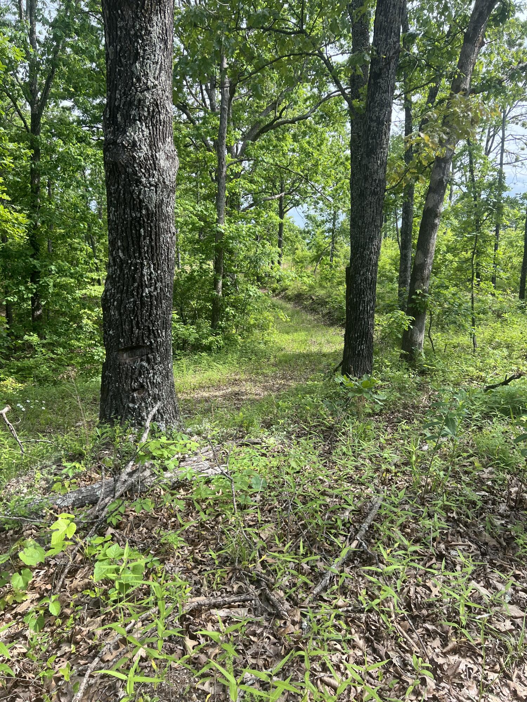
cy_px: 351
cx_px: 264
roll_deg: -1.0
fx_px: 528
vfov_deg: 67.3
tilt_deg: -7.3
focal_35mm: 26
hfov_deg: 53.1
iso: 50
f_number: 1.5
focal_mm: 5.7
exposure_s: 1/803
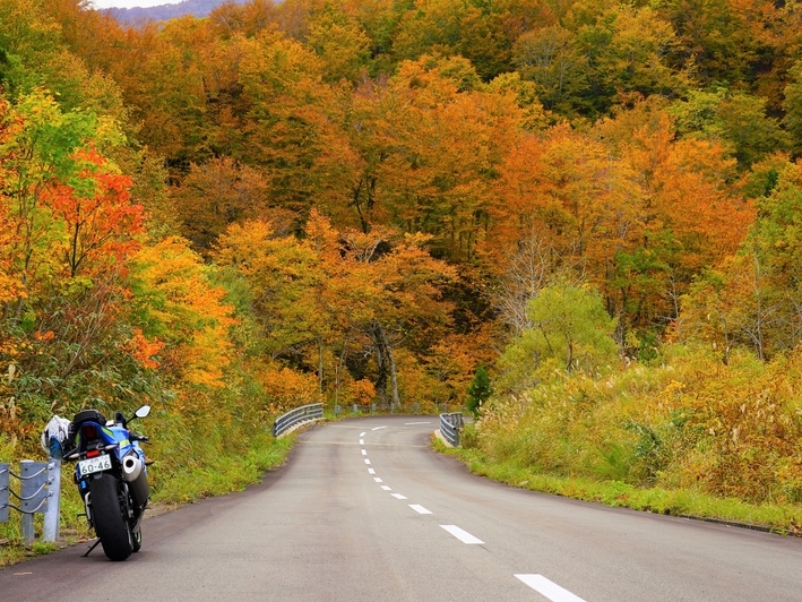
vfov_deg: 16.6
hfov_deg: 22.0
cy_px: 301
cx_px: 409
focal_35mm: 89
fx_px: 2062
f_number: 9
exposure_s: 1/80
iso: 100
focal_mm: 82
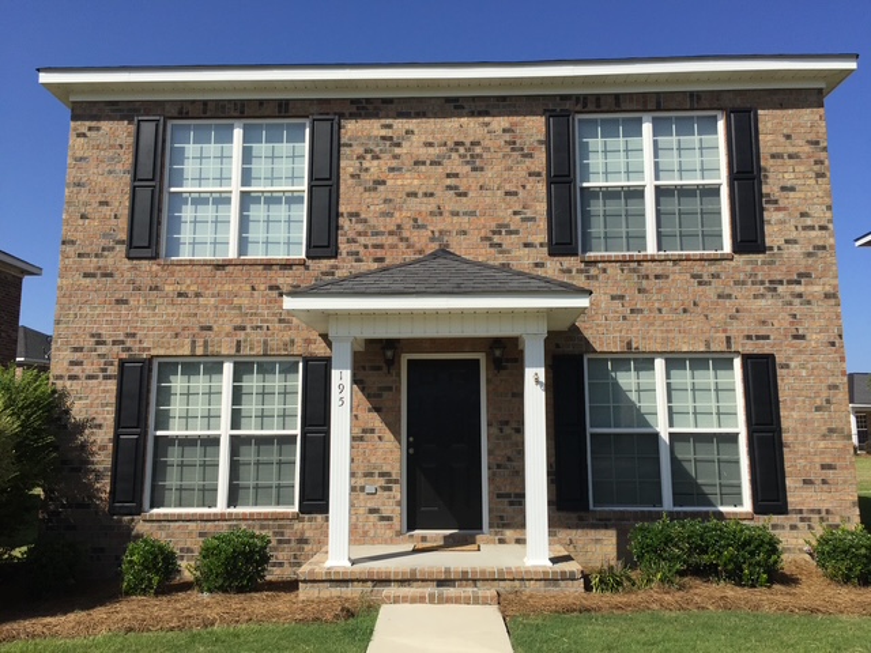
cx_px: 436
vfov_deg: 48.2
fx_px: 730
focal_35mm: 29
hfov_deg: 61.7
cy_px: 326
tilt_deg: +9.3
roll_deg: -1.1
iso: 32
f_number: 2.2
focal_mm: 4.15
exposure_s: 1/3300
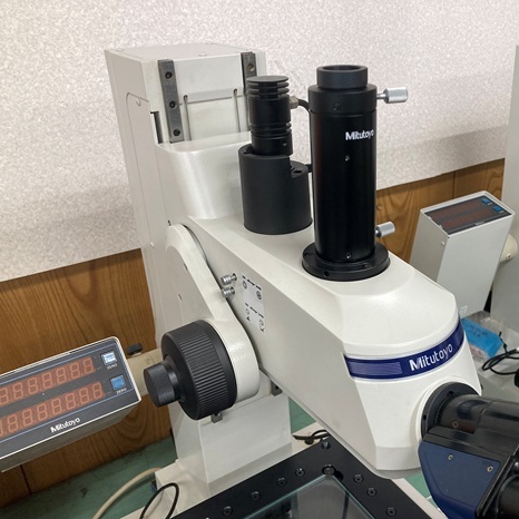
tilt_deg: -25.7
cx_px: 343
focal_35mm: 34
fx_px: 577
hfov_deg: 47.7
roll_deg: +0.1
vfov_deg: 48.4
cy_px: 266
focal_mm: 3.99
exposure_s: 1/60
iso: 80
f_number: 1.8
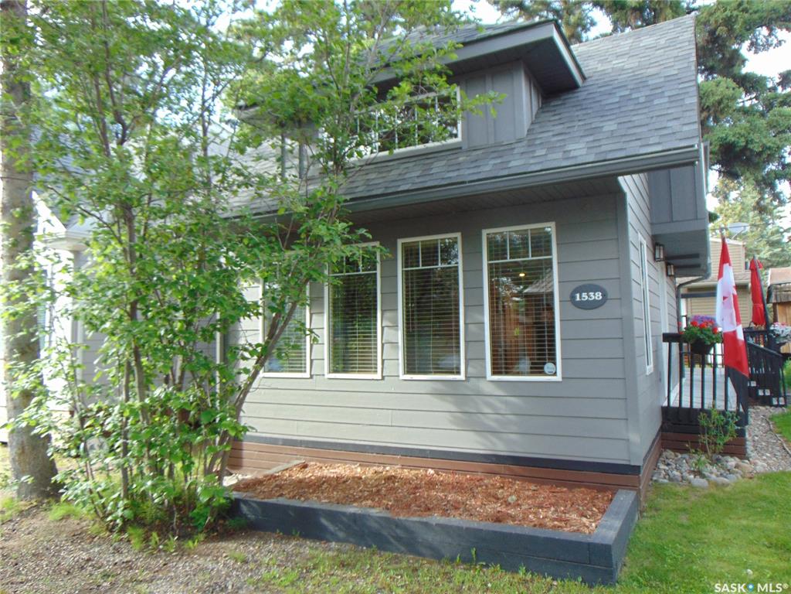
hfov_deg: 69.4
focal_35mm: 25
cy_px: 297
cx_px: 396
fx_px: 571
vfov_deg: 54.9
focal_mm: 4.5
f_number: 3
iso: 80
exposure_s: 1/100
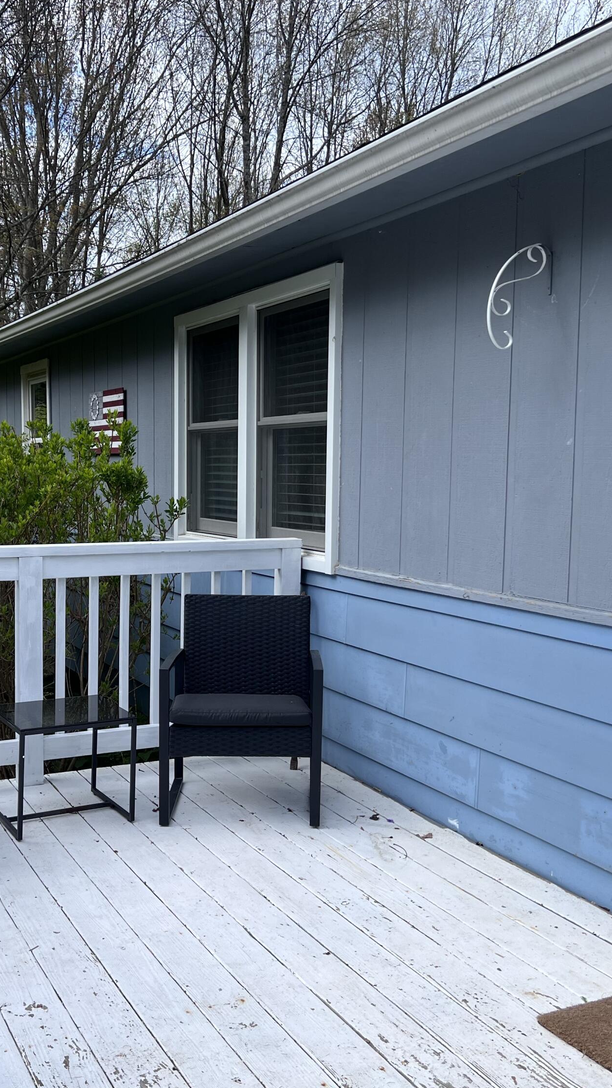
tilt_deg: -4.3
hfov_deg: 31.1
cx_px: 236
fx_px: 1096
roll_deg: +0.3
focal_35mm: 38
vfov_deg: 52.8
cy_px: 543
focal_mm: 5.7
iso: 50
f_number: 1.5
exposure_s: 1/2994
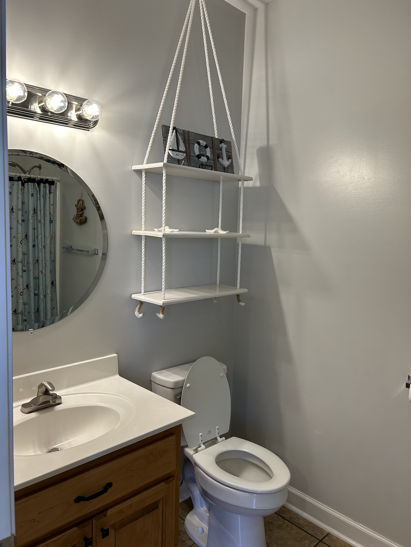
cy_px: 274
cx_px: 206
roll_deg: -1.5
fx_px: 412
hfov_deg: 53.1
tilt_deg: -5.1
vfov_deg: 67.3
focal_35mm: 26
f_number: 1.5
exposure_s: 1/120
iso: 100
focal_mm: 5.7
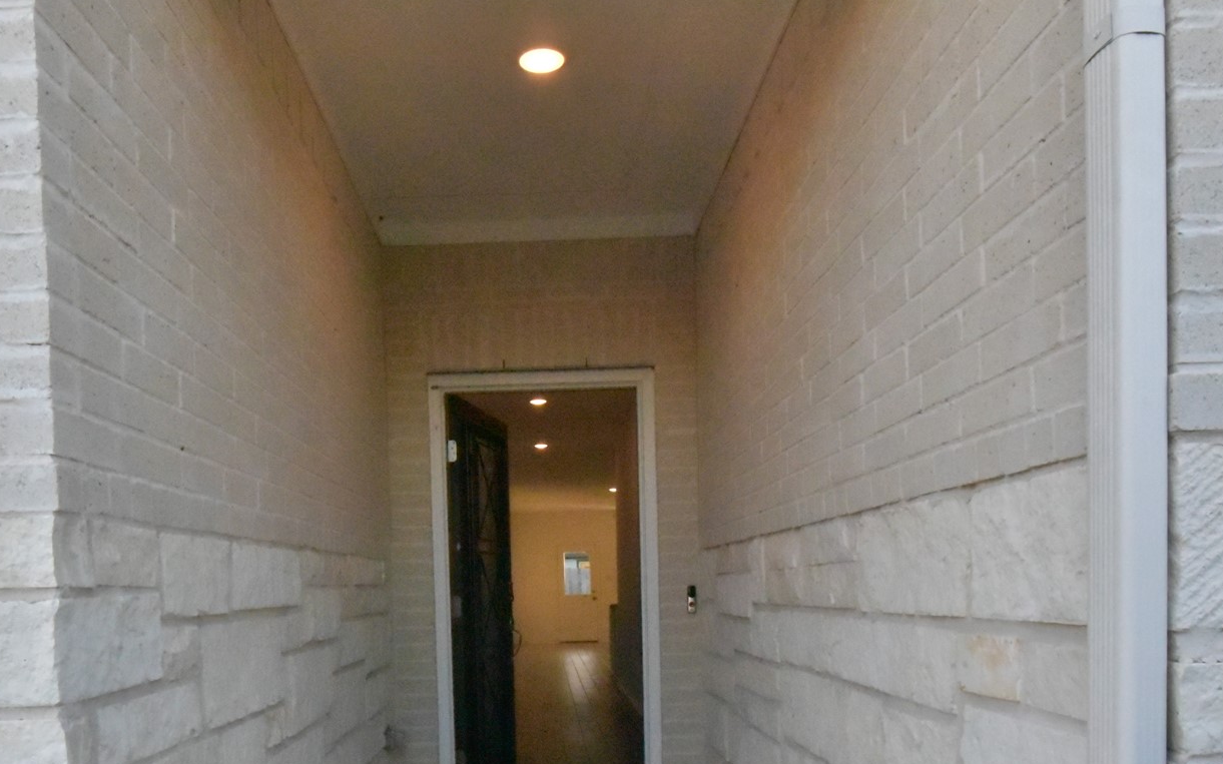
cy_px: 621
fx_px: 967
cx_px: 530
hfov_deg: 64.4
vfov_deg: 41.2
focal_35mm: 29
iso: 10000
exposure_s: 1/3200
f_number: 8
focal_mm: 16
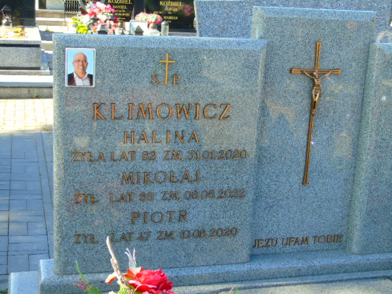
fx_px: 612
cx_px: 196
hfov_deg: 35.5
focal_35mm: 54
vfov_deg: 27.0
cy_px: 147
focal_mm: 9.6
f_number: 4.3
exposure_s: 1/100
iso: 80
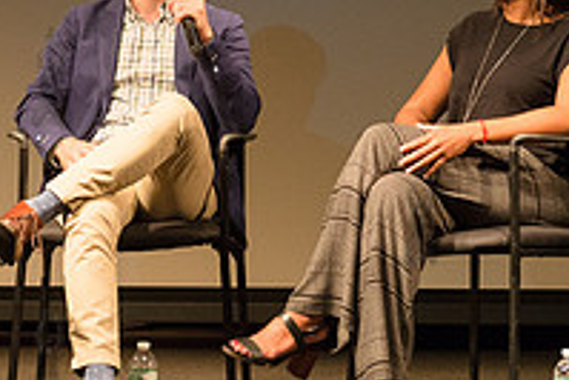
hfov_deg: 12.0
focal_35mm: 171
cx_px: 153
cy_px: 59
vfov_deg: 8.0
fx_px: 2705
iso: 2500
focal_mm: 52
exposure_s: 1/80
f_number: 4
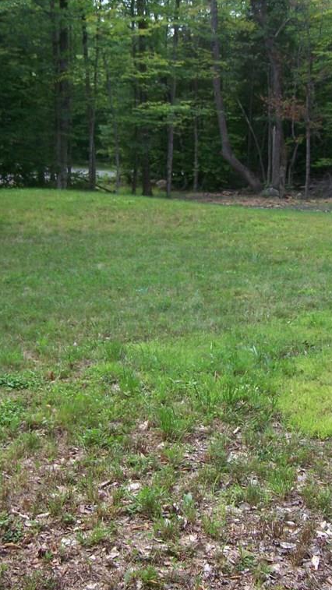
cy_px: 296
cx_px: 136
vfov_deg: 37.2
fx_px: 876
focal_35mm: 56
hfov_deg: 21.4
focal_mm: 6.3
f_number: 2.8
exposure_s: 1/320
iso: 64
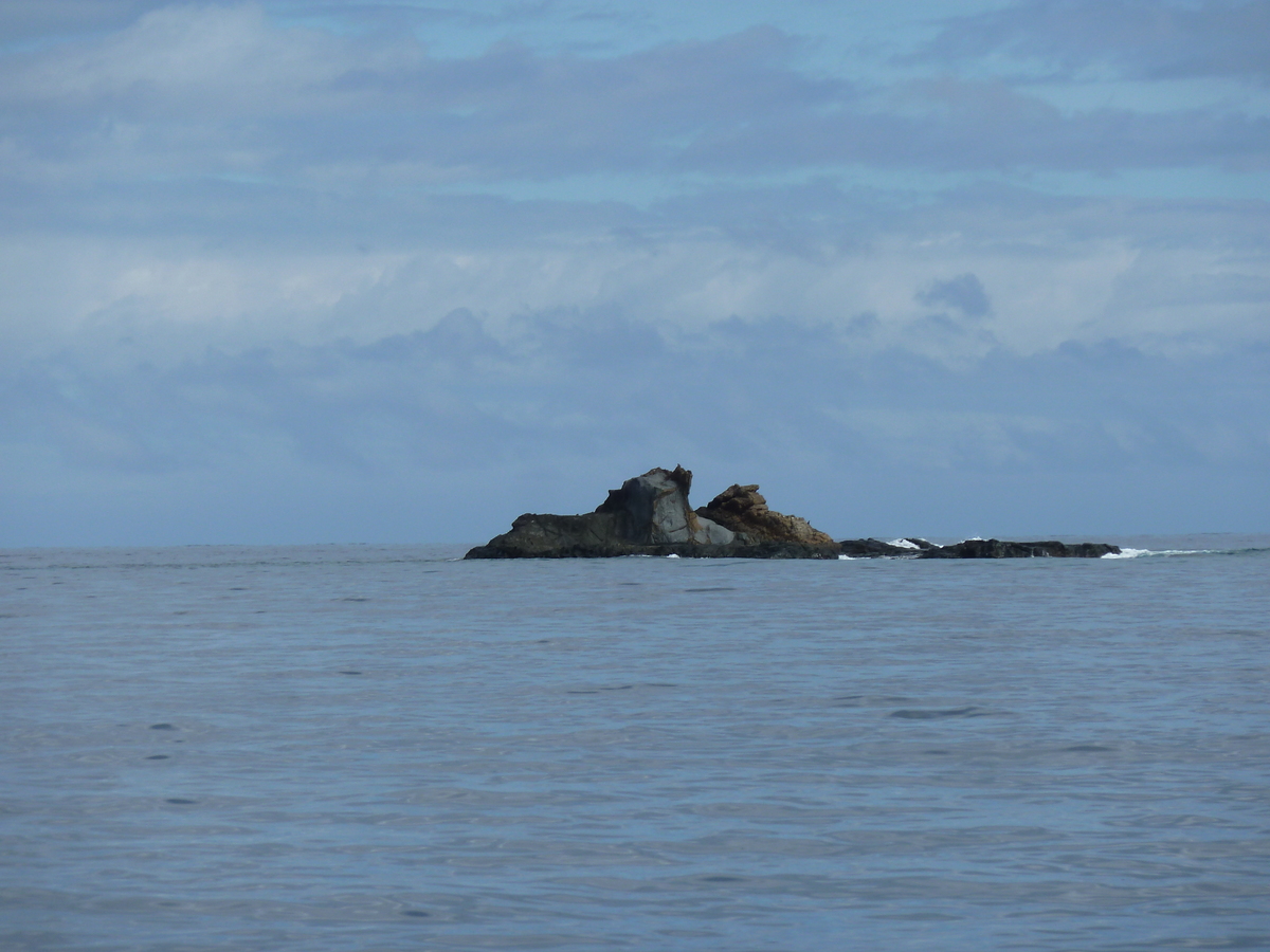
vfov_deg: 6.1
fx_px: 8879
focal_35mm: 242
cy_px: 476
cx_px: 635
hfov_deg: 8.2
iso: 80
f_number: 5.6
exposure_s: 1/500
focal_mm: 39.7
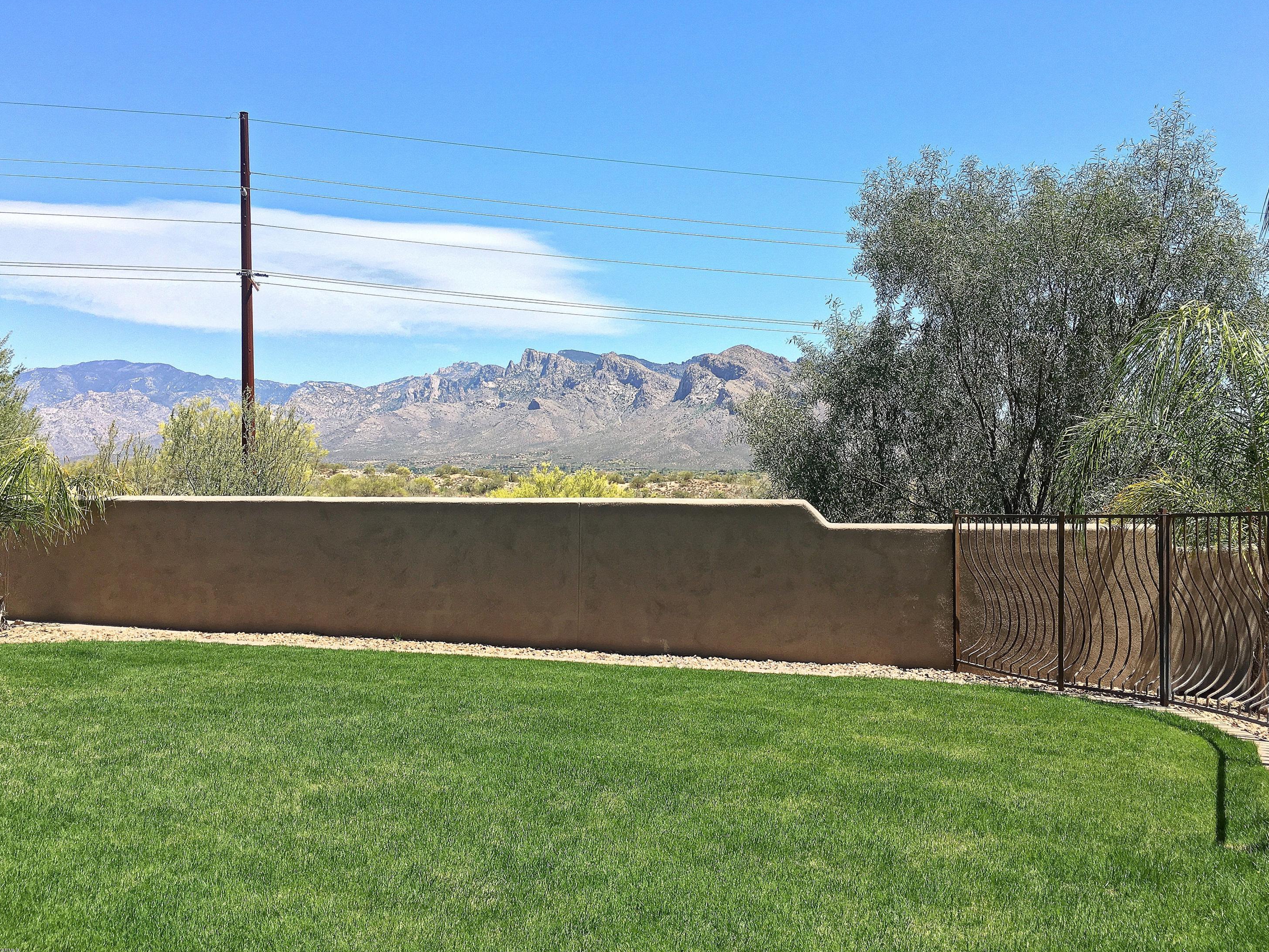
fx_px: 1100
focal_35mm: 30
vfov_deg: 46.8
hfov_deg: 60.0
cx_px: 634
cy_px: 488
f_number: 2.2
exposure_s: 1/693
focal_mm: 4.15
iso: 25
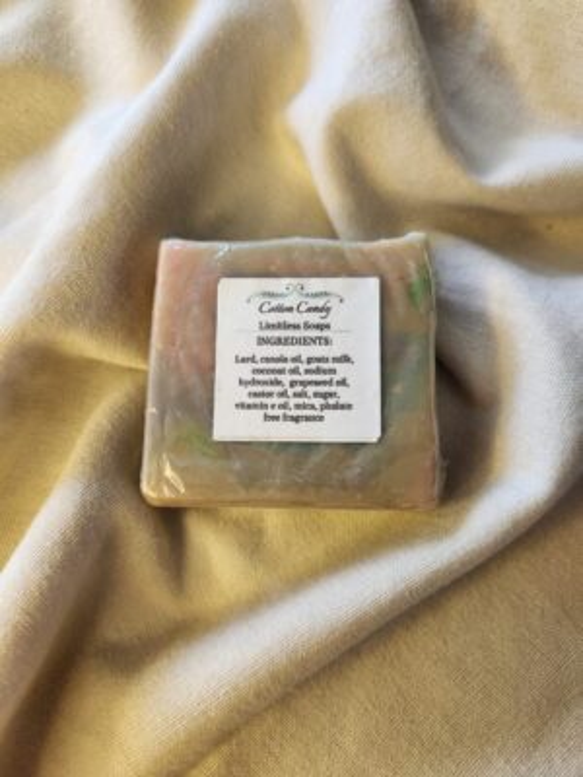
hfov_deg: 58.9
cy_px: 388
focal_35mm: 23
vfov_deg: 73.9
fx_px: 516
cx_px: 292
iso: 200
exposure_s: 1/120
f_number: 1.8
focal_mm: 5.4
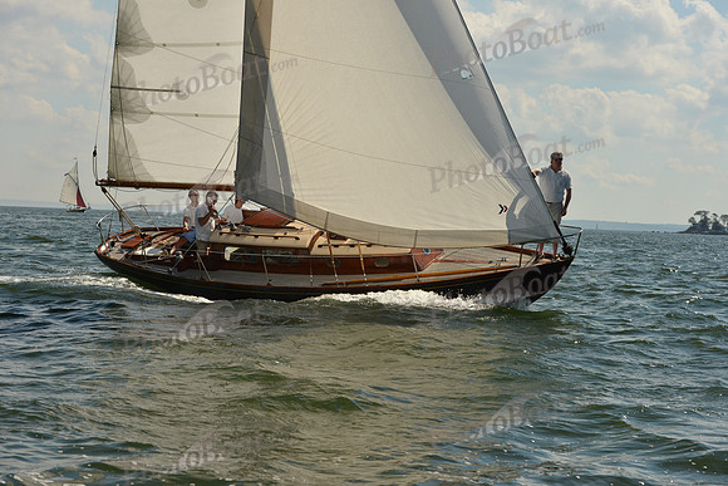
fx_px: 1416
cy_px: 243
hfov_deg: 28.8
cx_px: 364
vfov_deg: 19.5
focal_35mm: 70
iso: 400
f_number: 8
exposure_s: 1/800
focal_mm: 70
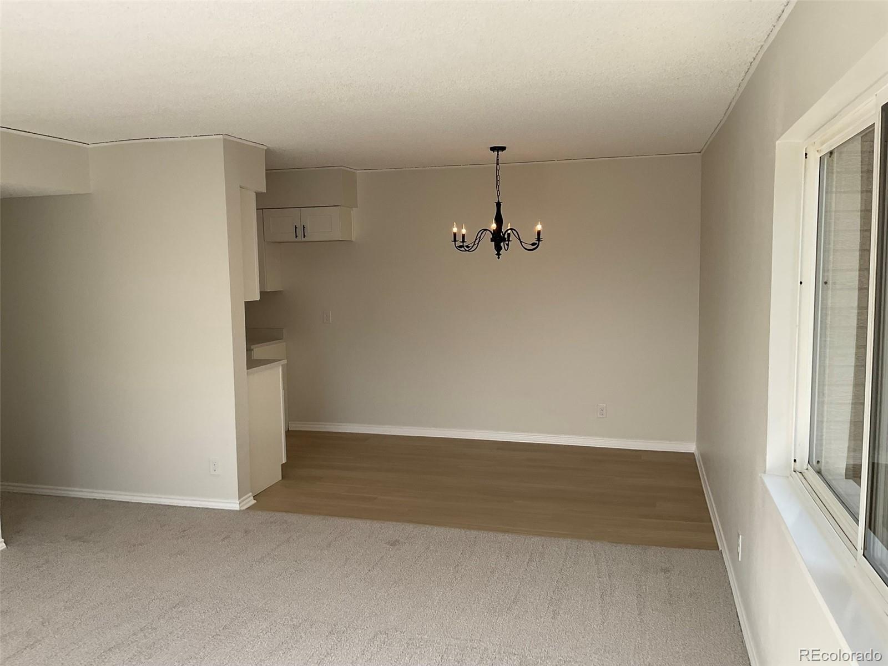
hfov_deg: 61.7
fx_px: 744
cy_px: 333
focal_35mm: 29
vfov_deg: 48.2
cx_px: 444
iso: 16
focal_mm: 3
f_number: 1.8
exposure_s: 1/457
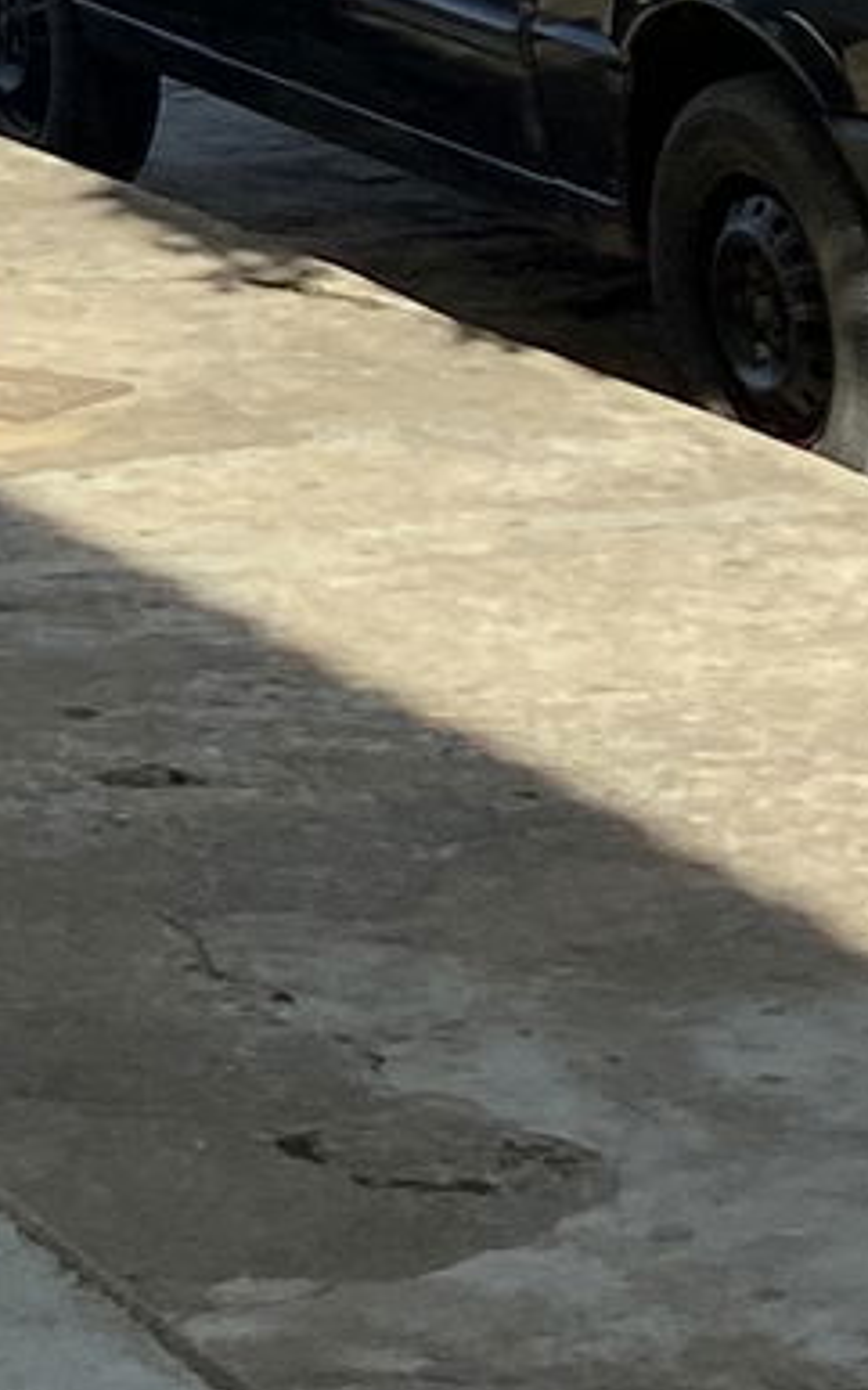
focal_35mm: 183
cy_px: -828
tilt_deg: -2.2
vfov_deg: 10.9
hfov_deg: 6.9
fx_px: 6932
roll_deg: +4.4
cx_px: -1012
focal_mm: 4.25
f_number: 1.8
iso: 32
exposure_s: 1/1866
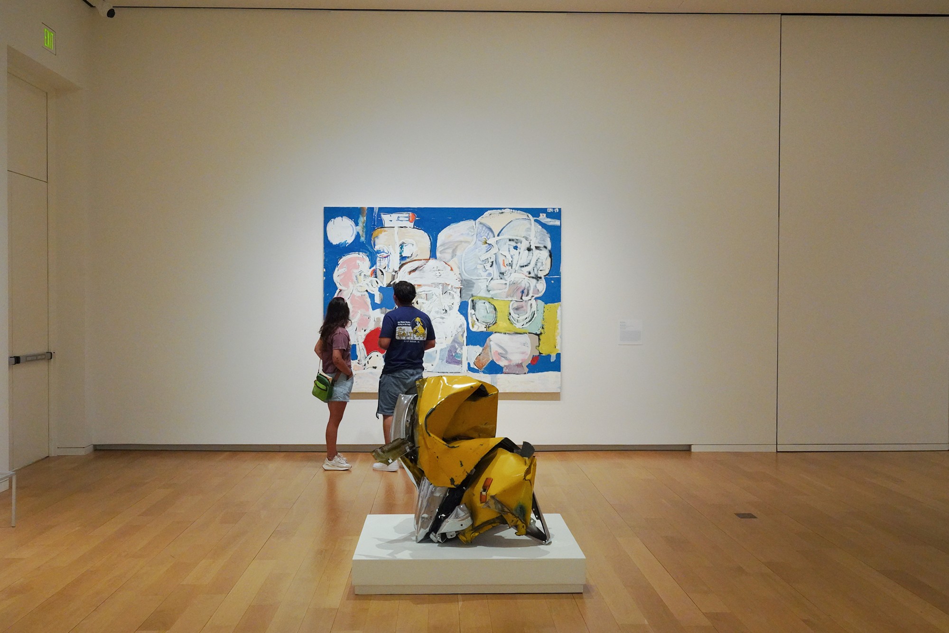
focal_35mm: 40
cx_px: 474
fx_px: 1055
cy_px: 316
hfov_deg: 48.5
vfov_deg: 33.4
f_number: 9
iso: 8000
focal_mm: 40
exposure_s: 1/100
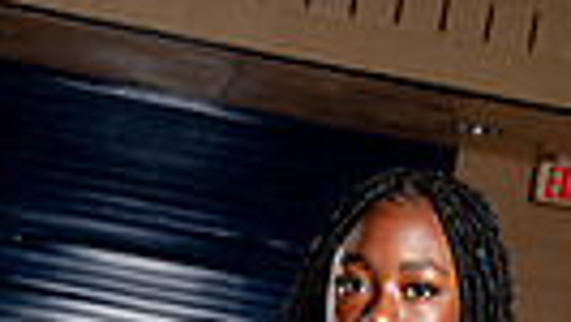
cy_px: 927
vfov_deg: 8.1
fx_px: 1985
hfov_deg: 16.3
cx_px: 185
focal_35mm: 131
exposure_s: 1/250
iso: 200
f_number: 5.6
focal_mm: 37
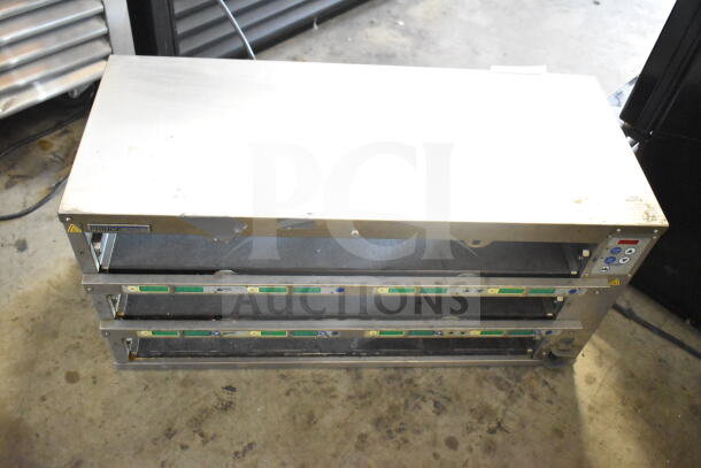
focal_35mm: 33
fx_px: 643
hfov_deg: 57.2
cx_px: 350
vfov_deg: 40.0
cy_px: 234
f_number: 3.8
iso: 10000
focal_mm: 22
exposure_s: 1/40
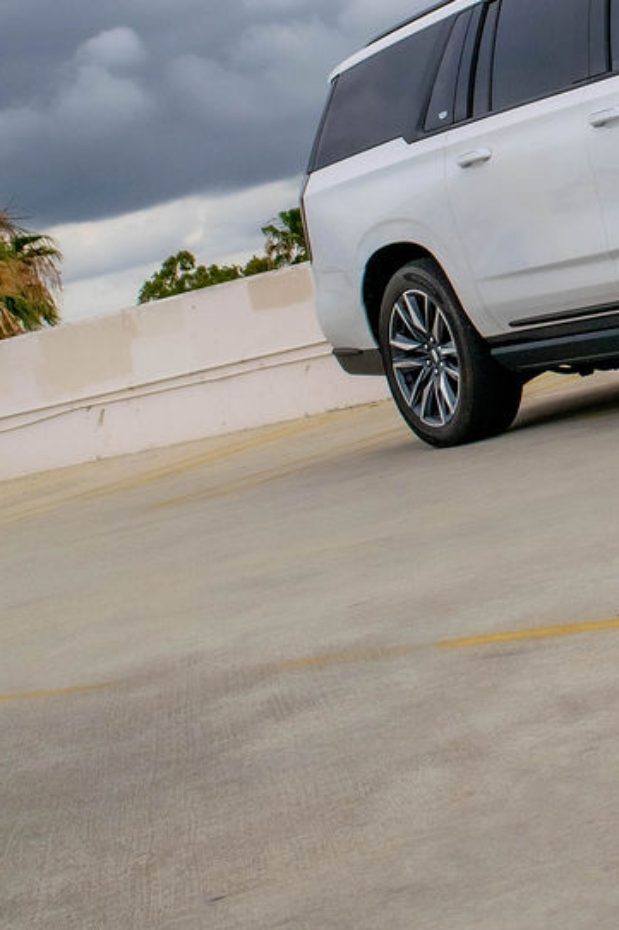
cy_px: 14
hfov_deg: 15.2
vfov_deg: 23.0
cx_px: 845
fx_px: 2194
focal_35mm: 85
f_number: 7.1
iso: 400
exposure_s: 1/2000
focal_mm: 20
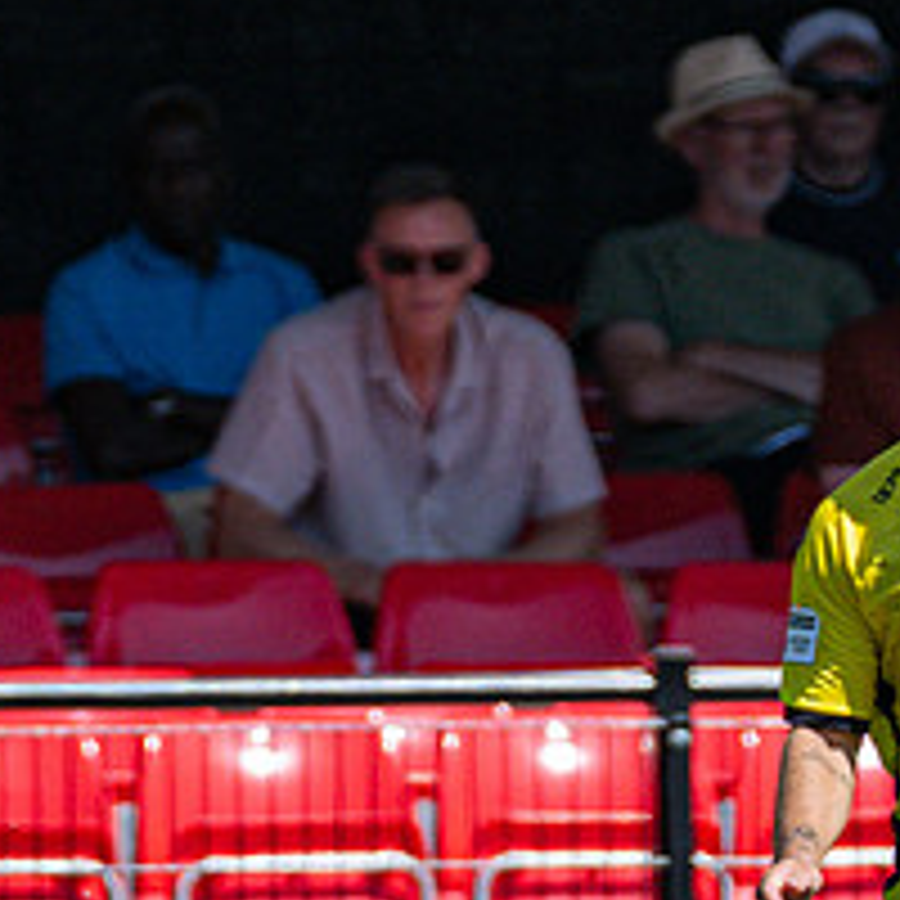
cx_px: 716
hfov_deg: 1.1
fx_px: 48476
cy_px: 860
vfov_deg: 1.1
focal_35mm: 1648
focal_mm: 270
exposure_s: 1/3200
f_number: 4
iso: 320
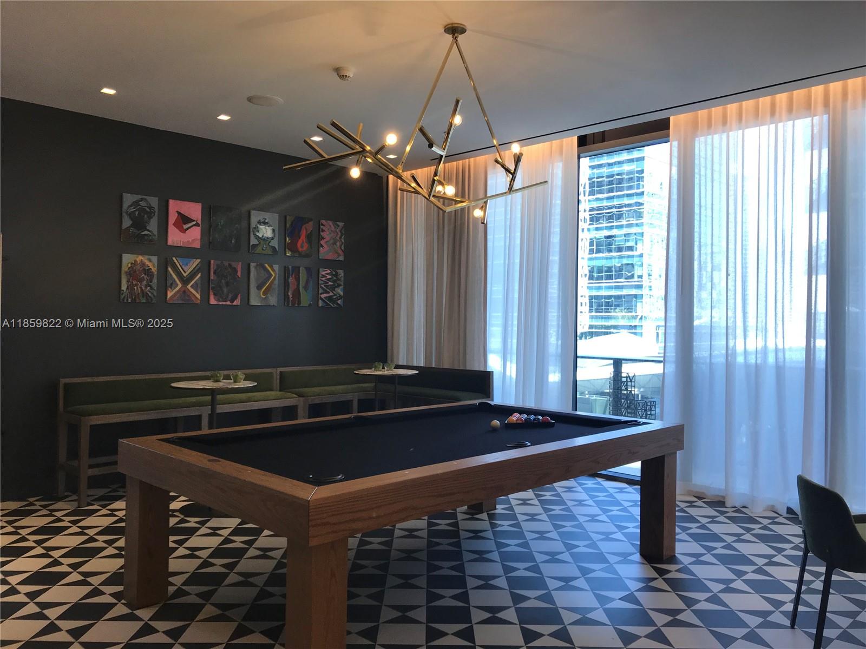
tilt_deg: -0.9
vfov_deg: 49.7
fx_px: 700
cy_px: 324
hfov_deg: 63.4
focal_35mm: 28
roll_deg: +0.6
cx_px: 433
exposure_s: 1/60
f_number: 1.8
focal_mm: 3.99
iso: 32
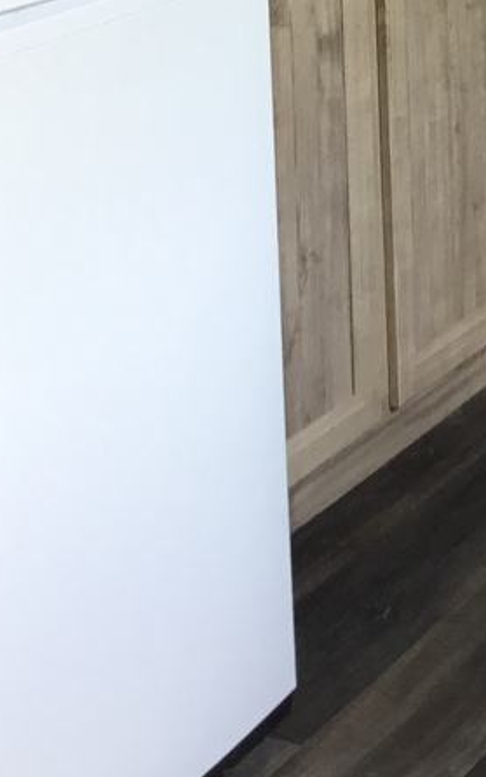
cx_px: 469
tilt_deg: -2.8
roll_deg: +3.1
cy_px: -338
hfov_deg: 12.2
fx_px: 2245
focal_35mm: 106
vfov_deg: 17.8
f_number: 2.4
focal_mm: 3.3
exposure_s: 1/60
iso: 32
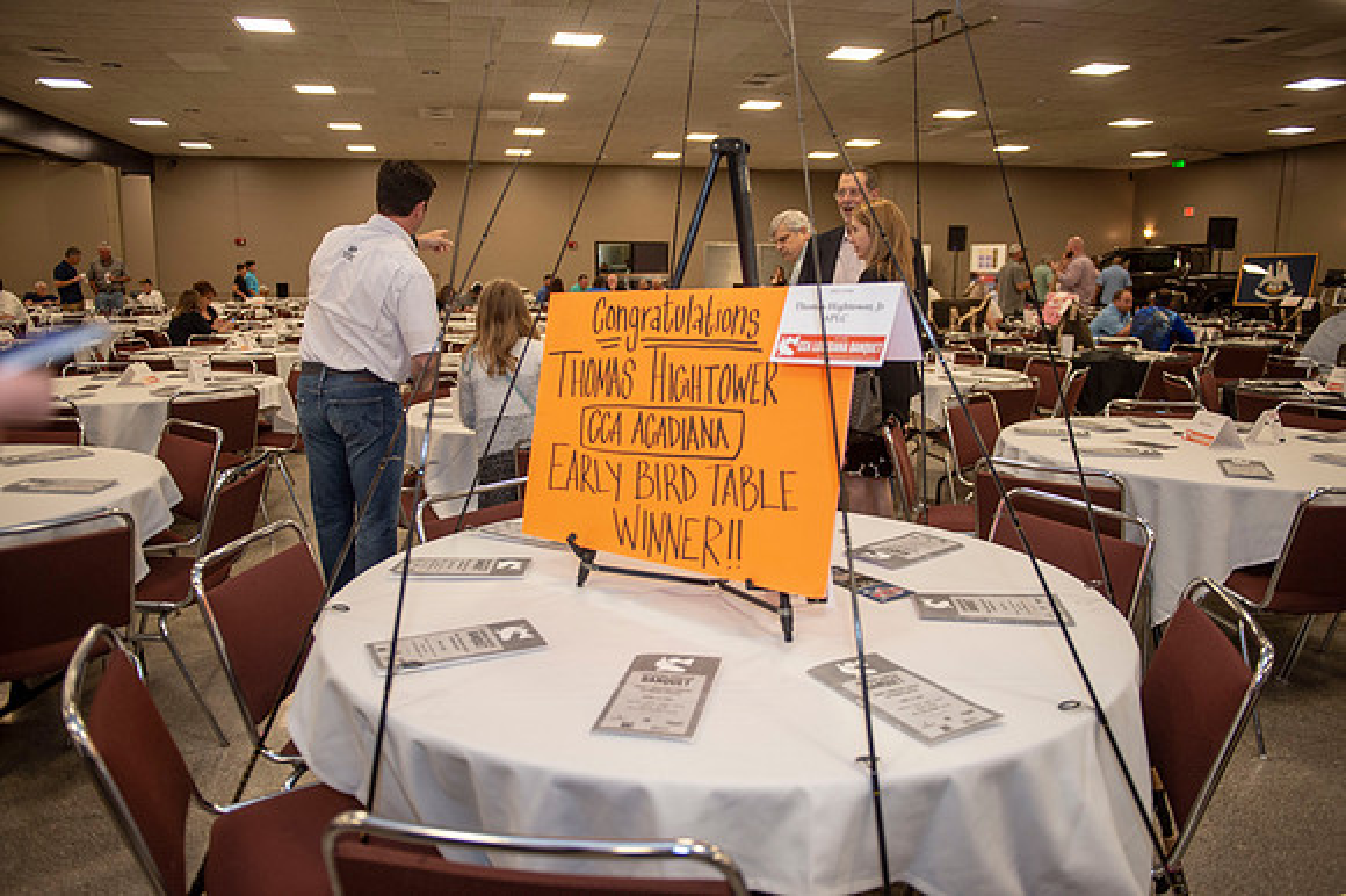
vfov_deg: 47.9
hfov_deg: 67.4
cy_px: 448
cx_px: 673
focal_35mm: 27
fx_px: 1009
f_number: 2.8
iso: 800
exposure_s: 1/125
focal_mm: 27
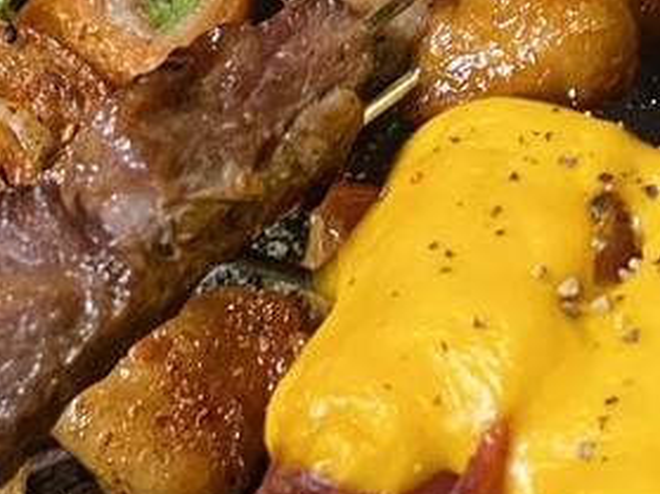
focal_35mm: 112
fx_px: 2135
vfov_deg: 12.6
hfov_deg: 17.3
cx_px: 622
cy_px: -225
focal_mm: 4.25
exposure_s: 1/60
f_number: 1.8
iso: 320
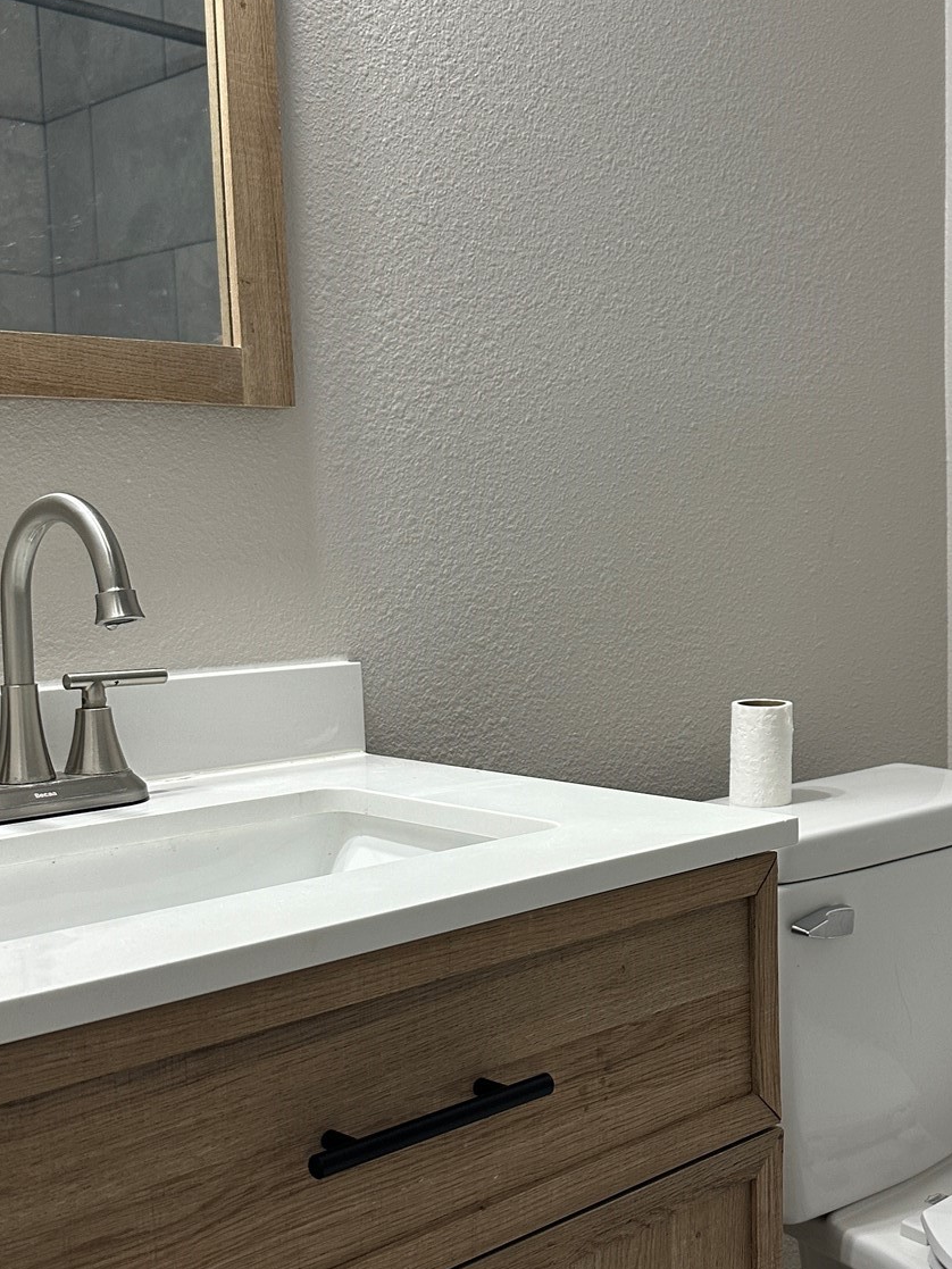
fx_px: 1613
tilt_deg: -5.2
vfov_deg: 42.9
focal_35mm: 44
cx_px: 709
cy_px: 676
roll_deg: +1.0
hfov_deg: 32.3
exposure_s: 1/120
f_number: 1.78
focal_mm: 6.86
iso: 160
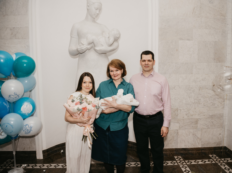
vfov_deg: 52.9
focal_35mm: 26
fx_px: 173
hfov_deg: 67.4
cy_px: 86
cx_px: 130
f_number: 4
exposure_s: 1/160
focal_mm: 24
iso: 400
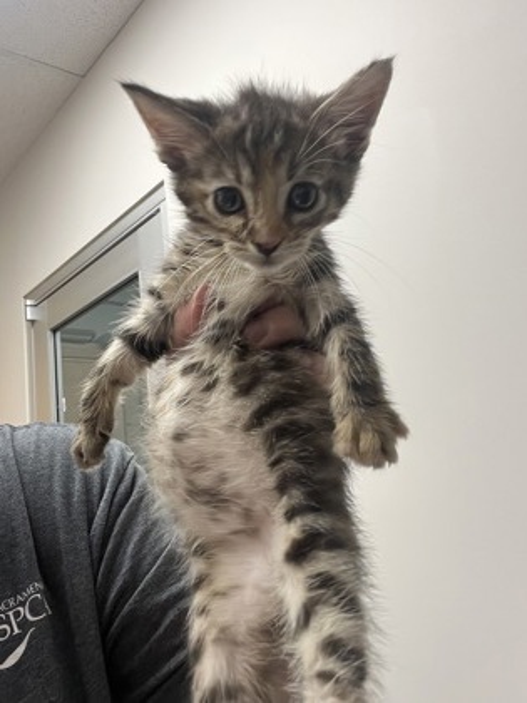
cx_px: 264
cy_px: 352
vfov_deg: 60.0
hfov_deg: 46.8
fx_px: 609
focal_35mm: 30
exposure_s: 1/60
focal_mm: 2.71
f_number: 2.2
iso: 100
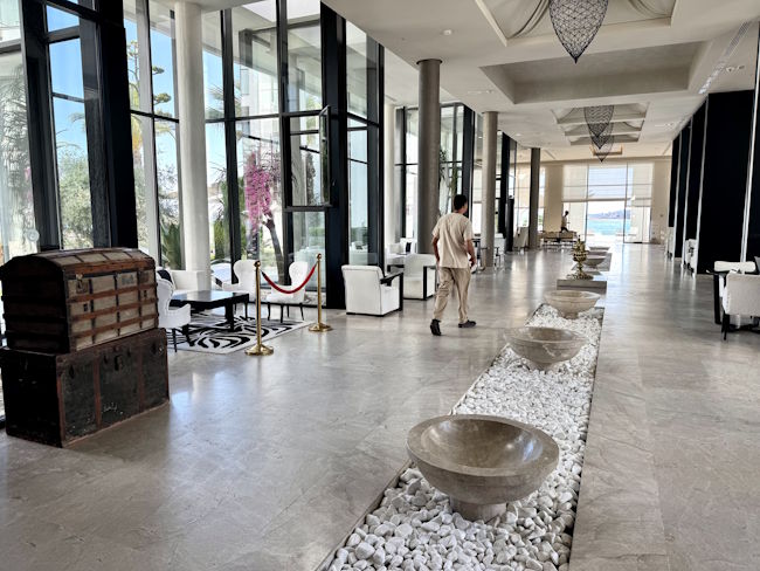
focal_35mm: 24
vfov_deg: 56.8
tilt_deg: -6.7
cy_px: 286
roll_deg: -0.1
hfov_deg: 71.6
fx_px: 527
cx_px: 380
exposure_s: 1/345
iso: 80
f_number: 1.78
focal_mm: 6.76
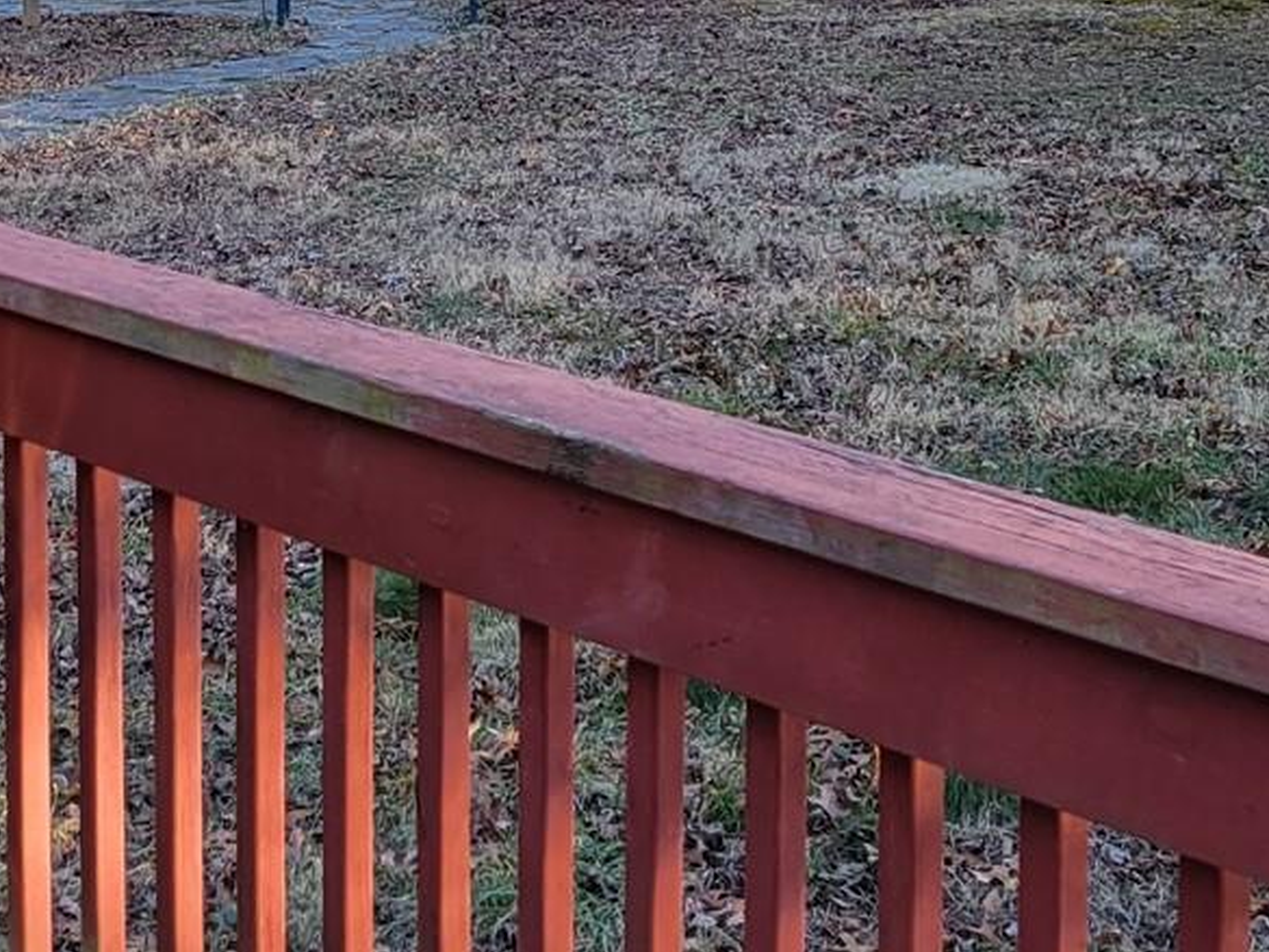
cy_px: 67
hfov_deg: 20.7
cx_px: -41
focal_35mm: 91
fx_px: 3337
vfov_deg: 16.0
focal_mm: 5.4
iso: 40
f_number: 1.8
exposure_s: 1/165
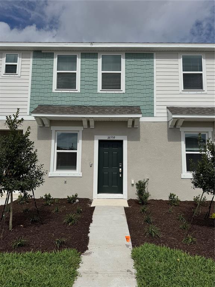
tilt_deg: +7.1
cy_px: 144
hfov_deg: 56.8
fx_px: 199
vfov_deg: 71.6
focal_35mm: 24
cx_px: 108
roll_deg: -0.8
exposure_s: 1/12346
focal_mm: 6.76
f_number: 1.78
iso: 80
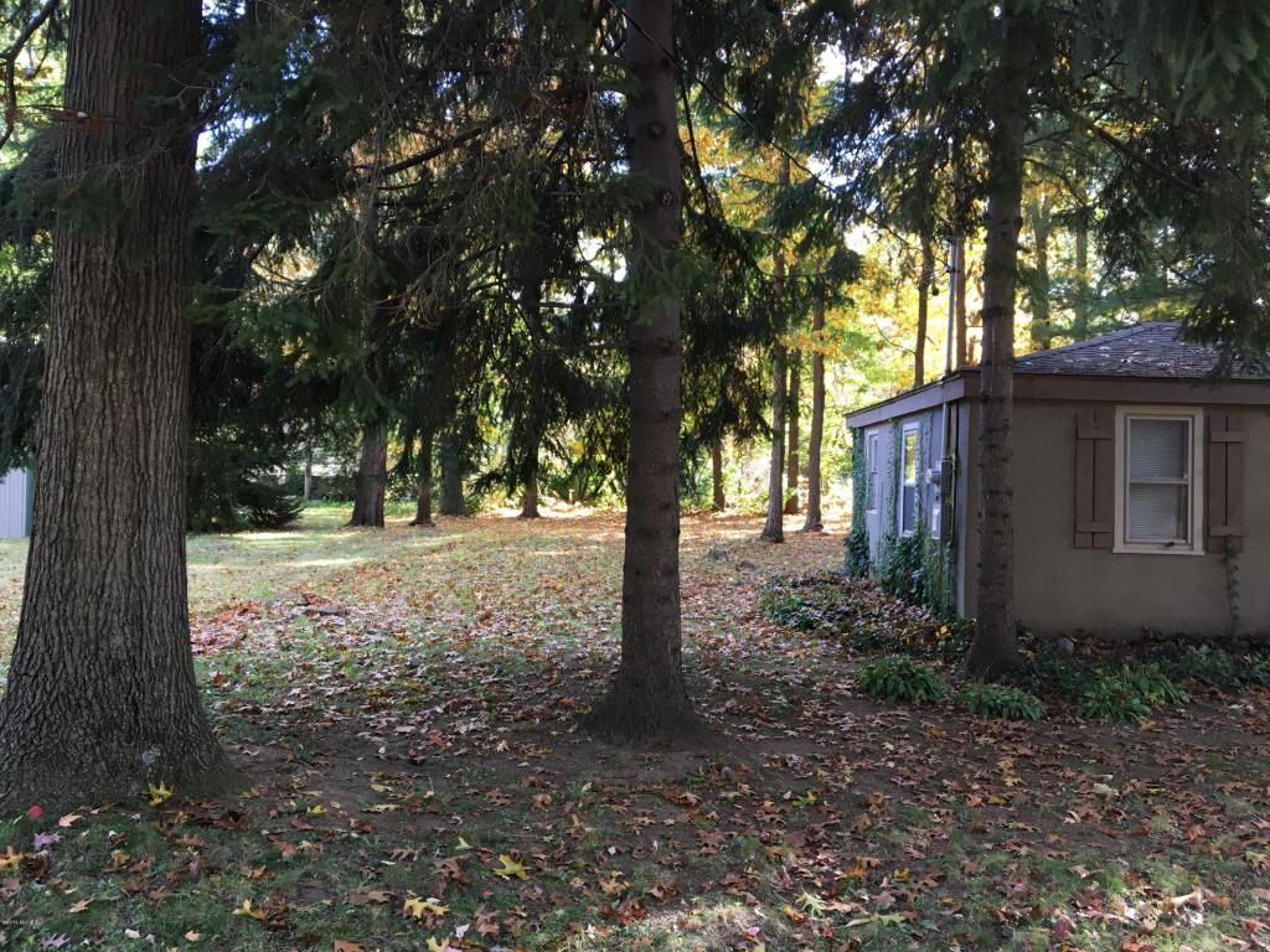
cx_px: 635
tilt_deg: -1.1
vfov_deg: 48.2
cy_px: 476
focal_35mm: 29
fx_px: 1064
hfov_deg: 61.7
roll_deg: -1.0
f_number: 2.2
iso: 25
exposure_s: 1/30
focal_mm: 4.15
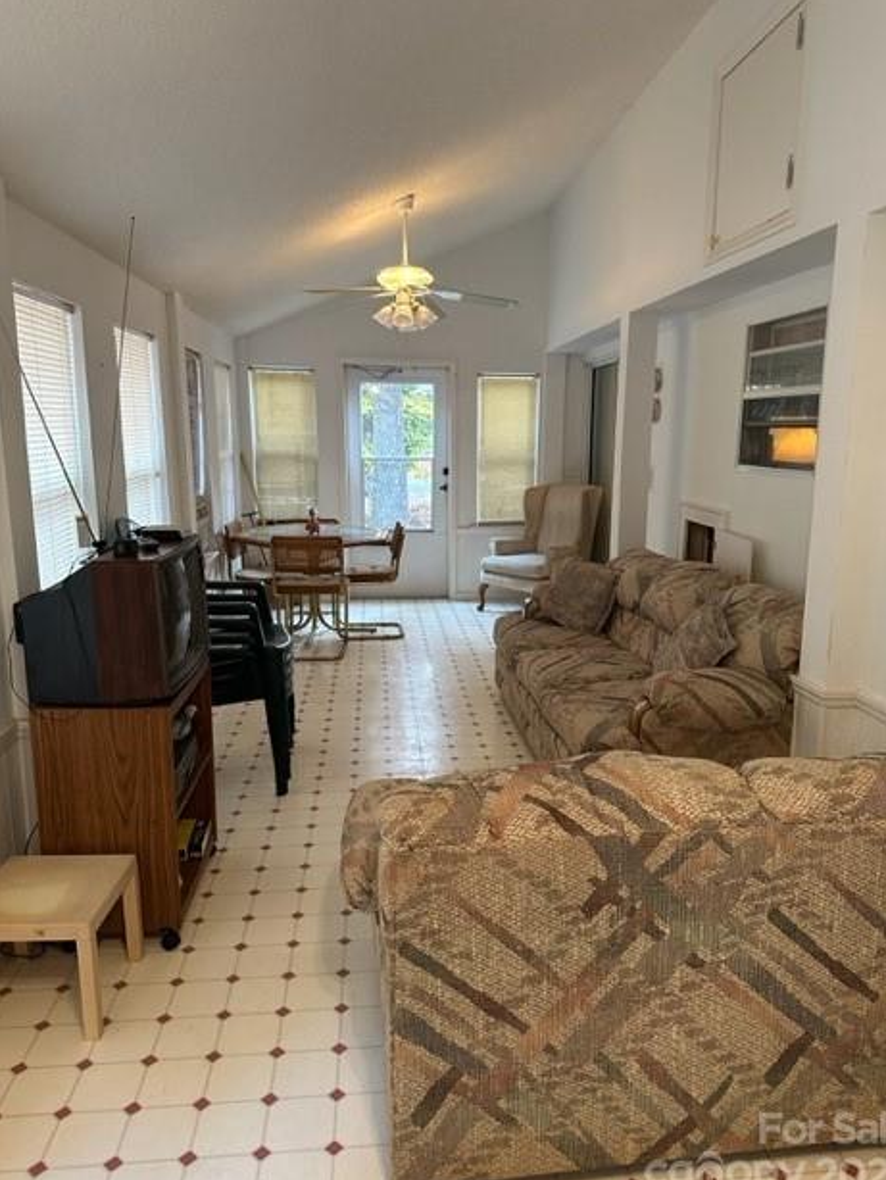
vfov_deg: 69.4
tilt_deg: -8.8
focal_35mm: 25
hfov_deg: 54.9
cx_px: 457
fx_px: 853
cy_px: 603
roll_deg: -0.9
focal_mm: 6.86
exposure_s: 1/60
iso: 320
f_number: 1.78
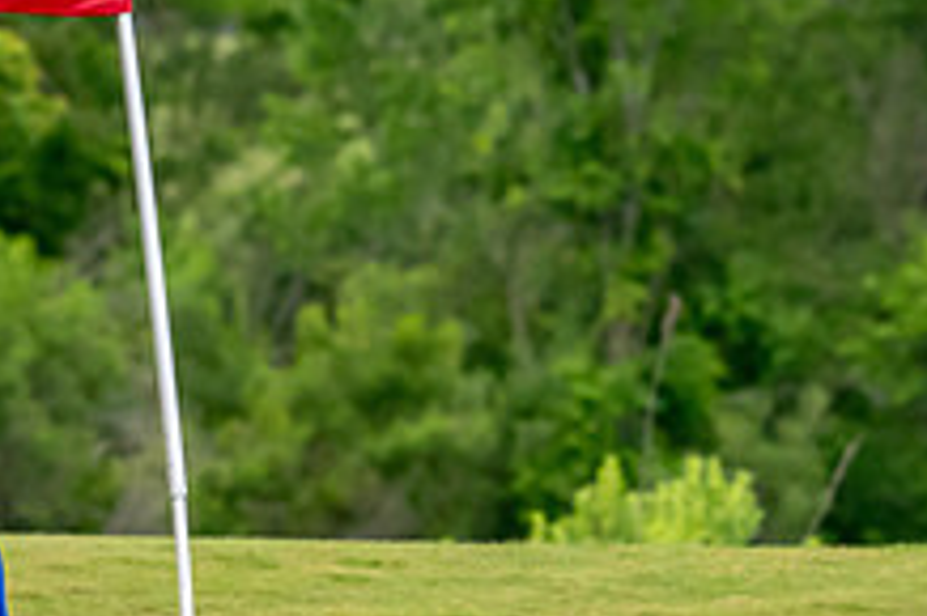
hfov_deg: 1.8
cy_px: 236
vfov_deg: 1.2
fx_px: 29847
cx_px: 1025
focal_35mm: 1160
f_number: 5.6
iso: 2000
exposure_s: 1/2000
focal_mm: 290
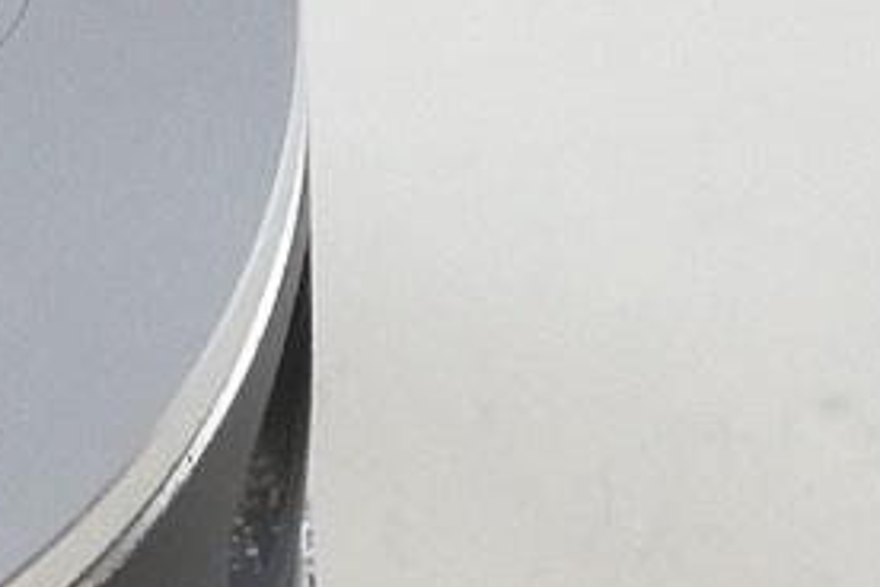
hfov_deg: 8.9
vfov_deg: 6.1
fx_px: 5475
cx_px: -552
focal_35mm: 224
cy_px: 718
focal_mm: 14
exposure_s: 1/160
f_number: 4
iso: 400
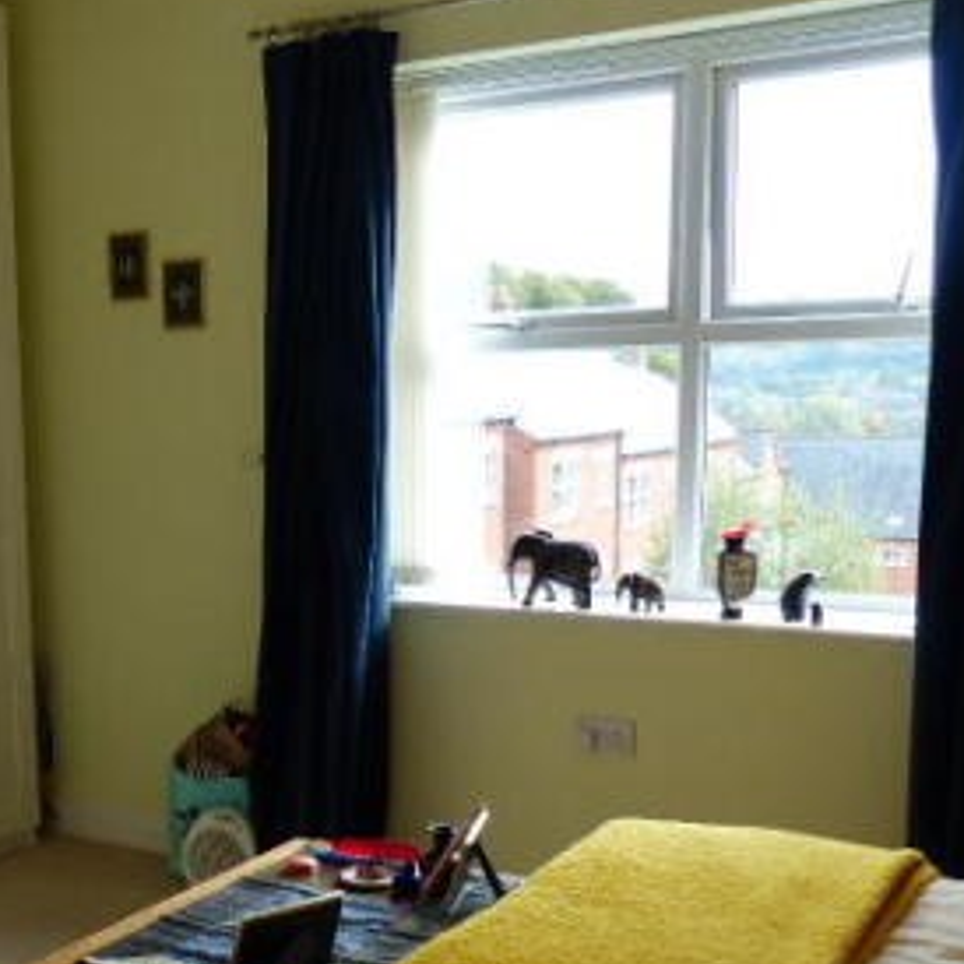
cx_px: 142
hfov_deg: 34.5
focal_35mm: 47
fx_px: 1481
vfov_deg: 35.6
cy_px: 660
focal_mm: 4.5
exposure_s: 1/100
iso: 100
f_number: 2.8
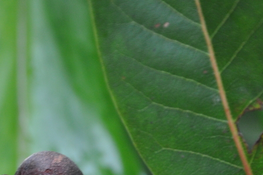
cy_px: 205
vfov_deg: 3.4
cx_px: 23
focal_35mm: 400
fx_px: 2919
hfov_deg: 5.2
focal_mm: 80
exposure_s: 1/100
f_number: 5.3
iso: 400
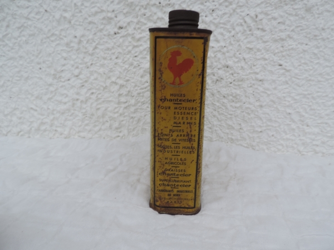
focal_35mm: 24
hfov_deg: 71.6
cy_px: 125
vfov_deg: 56.8
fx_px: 232
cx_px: 167
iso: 80
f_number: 3
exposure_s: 1/250
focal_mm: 4.3
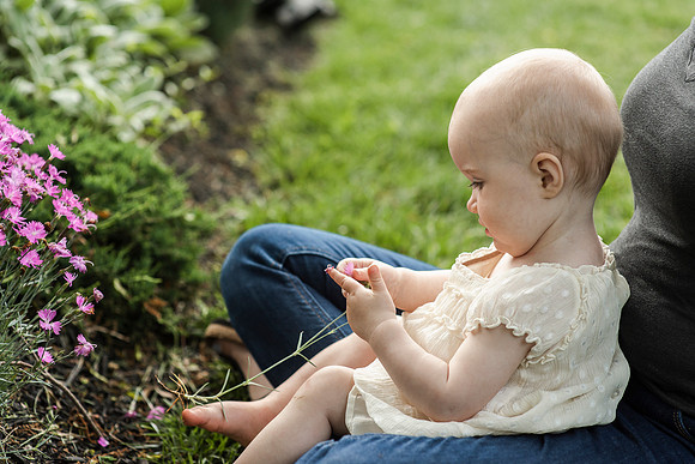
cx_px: 348
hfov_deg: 23.9
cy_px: 232
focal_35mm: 85
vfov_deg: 16.1
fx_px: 1641
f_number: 3.5
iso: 800
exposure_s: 1/1600
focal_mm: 85
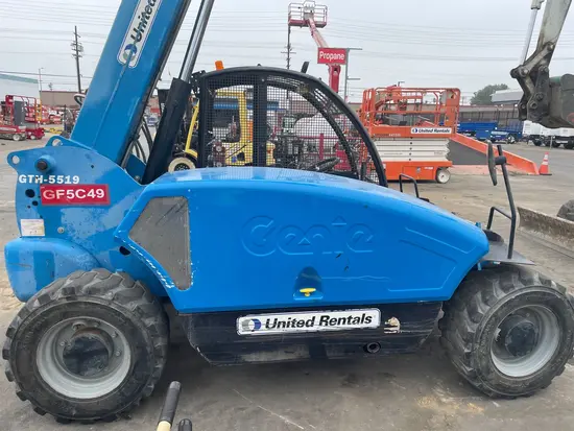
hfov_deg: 67.3
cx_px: 287
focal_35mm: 26
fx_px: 431
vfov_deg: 53.1
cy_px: 216
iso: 32
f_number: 1.6
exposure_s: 1/662
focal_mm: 4.2
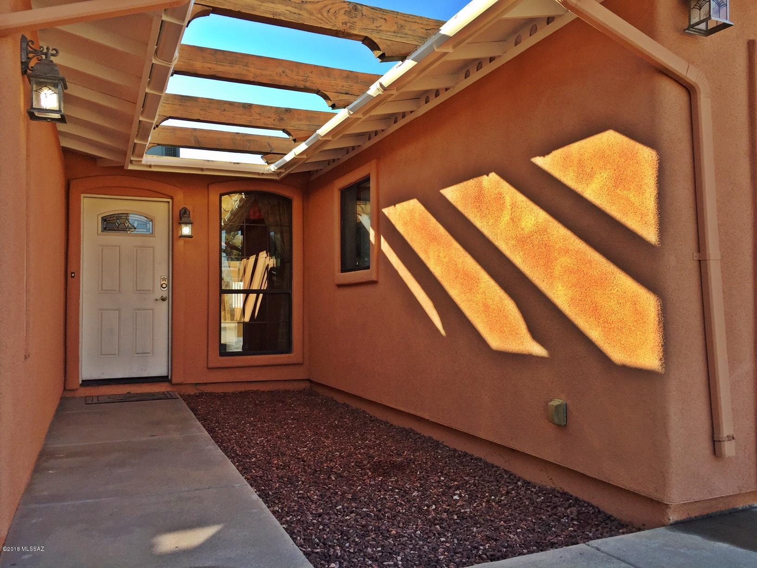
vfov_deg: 48.2
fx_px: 634
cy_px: 284
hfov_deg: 61.7
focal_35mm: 29
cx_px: 378
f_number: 2.2
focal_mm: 4.15
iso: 32
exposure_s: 1/590
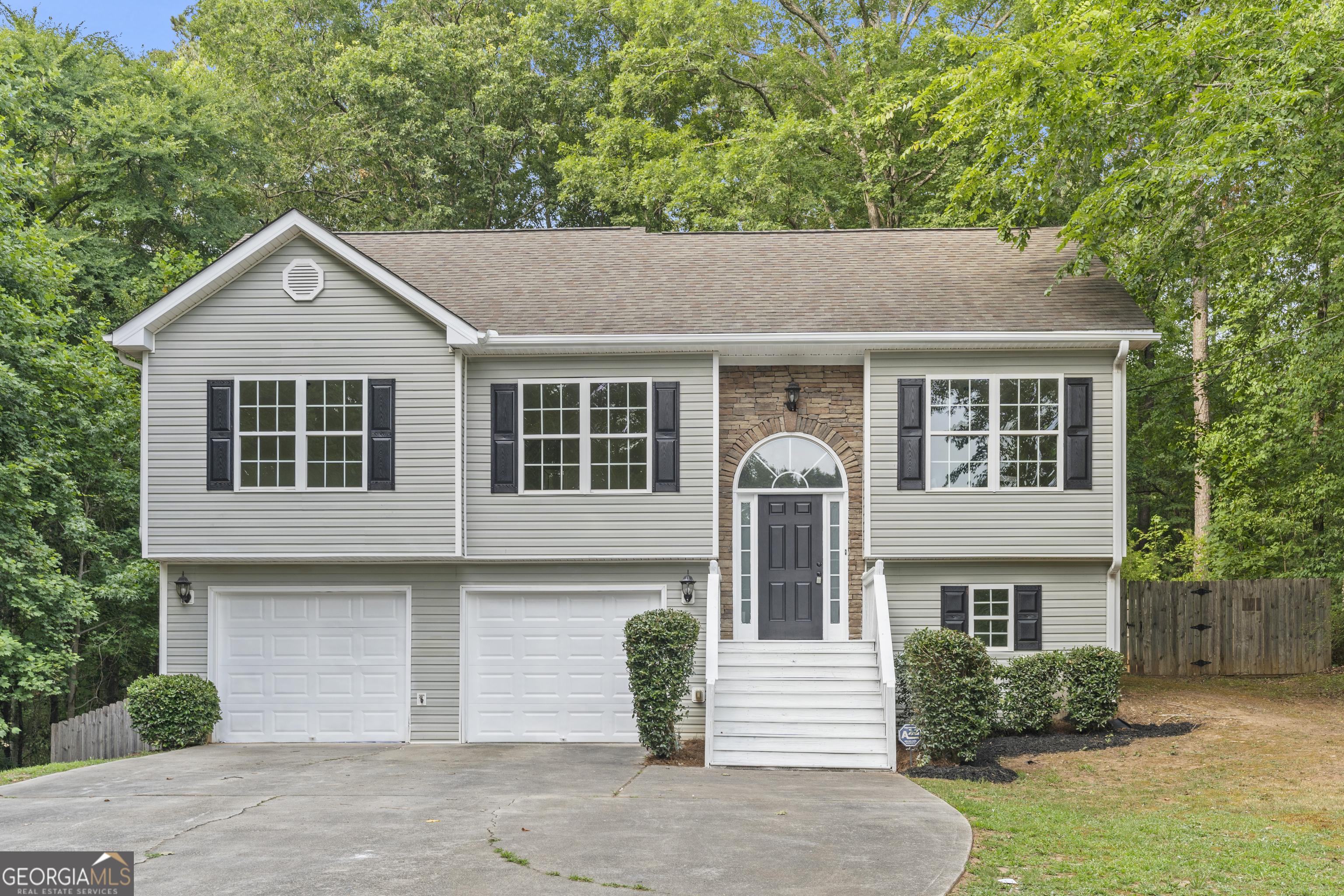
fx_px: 1307
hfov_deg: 54.4
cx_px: 672
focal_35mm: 35
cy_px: 448
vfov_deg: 37.9
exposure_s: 1/20
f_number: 8
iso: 100
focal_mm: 35
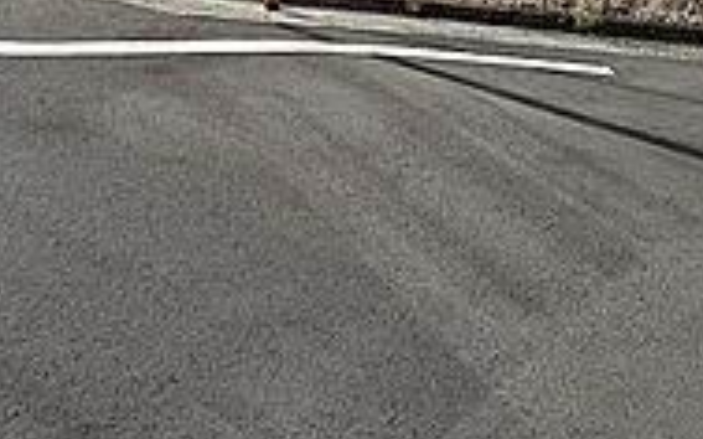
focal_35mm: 47
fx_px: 900
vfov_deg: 20.4
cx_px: 484
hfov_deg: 41.9
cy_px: -327
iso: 20
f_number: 2.2
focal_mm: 2.22
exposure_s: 1/1211
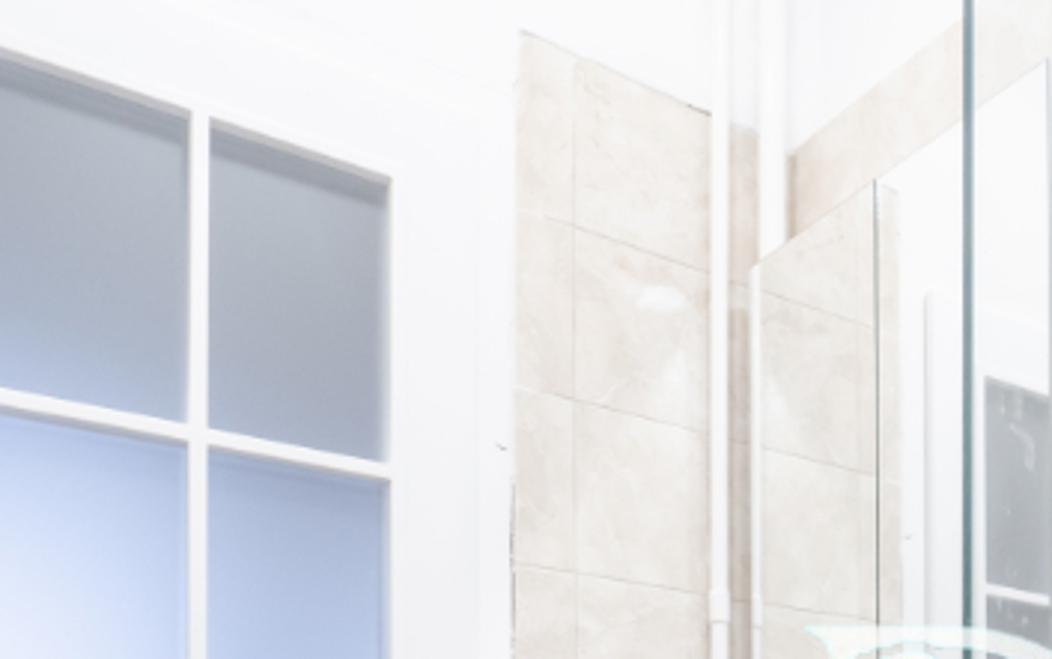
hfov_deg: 43.3
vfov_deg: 25.6
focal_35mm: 42
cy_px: 892
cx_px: 936
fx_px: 1205
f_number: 4
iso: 400
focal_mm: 7
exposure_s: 1/40
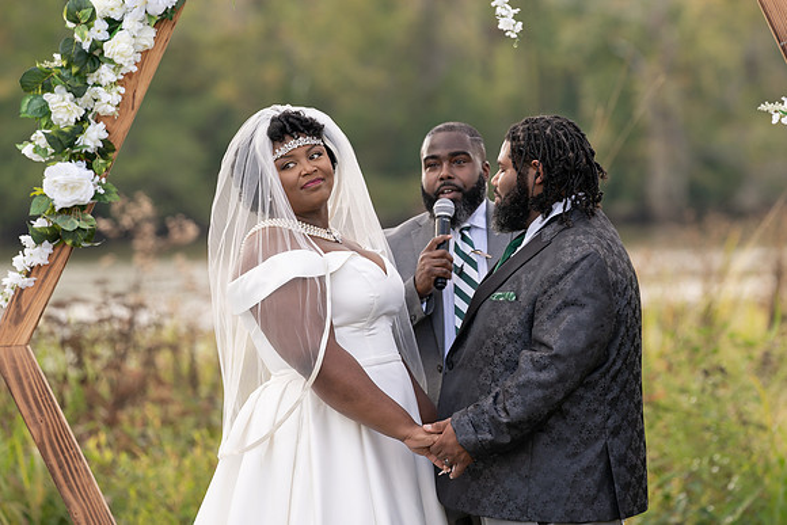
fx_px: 5110
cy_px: 223
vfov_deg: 5.9
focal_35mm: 234
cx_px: 460
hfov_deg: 8.8
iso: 100
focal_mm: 197
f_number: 4
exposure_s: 1/160
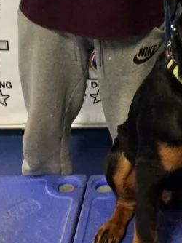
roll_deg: +2.0
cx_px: 147
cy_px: -45
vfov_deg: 20.6
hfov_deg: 16.4
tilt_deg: -11.3
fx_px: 625
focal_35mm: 89
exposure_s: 1/15
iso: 250
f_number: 2.2
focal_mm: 4.15
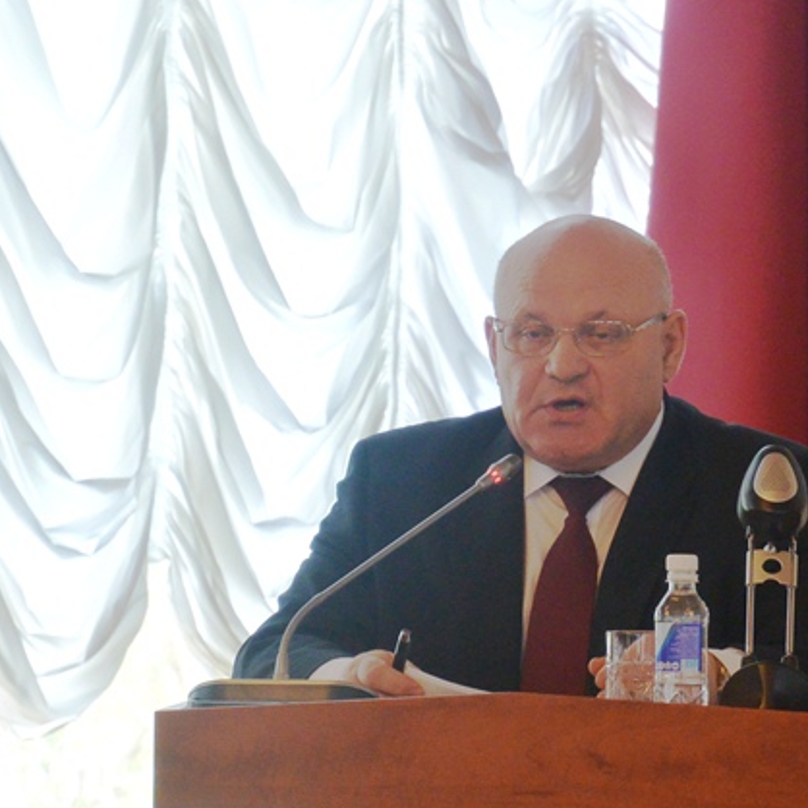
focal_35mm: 484
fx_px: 12782
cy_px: 398
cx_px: 706
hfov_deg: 3.6
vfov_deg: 3.6
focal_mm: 110
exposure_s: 1/100
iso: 800
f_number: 5.6
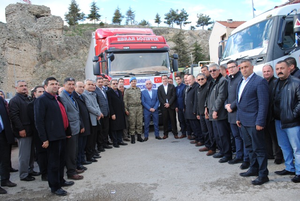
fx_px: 225
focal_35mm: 27
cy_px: 100
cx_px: 150
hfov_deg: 67.3
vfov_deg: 48.0
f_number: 5.6
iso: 110
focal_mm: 18
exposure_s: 1/125
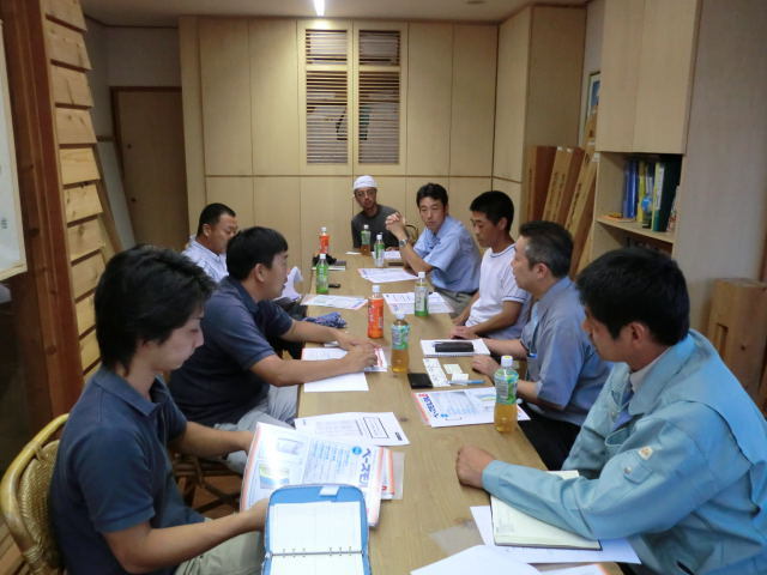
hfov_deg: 65.3
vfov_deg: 51.4
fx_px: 598
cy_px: 288
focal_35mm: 27
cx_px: 384
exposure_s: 1/60
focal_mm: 4.9
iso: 250
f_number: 3.2
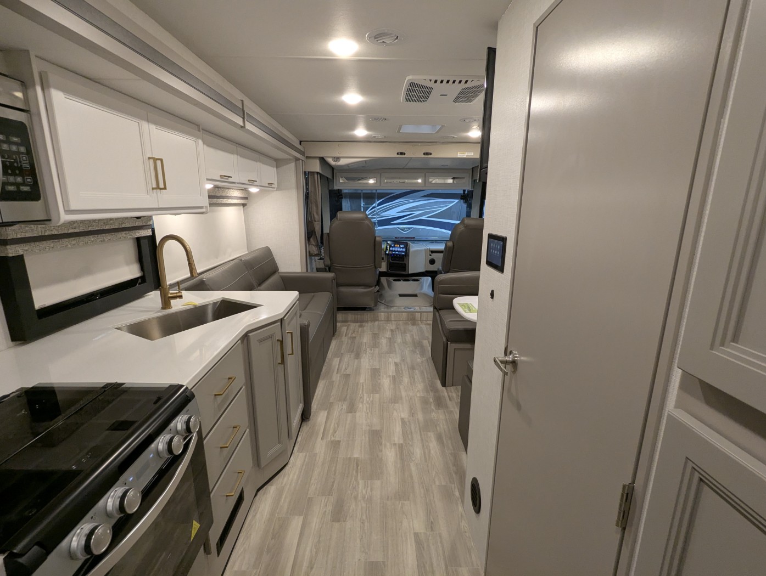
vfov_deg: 78.2
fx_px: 355
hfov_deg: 94.4
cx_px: 383
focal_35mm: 16
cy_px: 288
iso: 223
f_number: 2.2
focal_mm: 2.35
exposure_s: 1/69.7
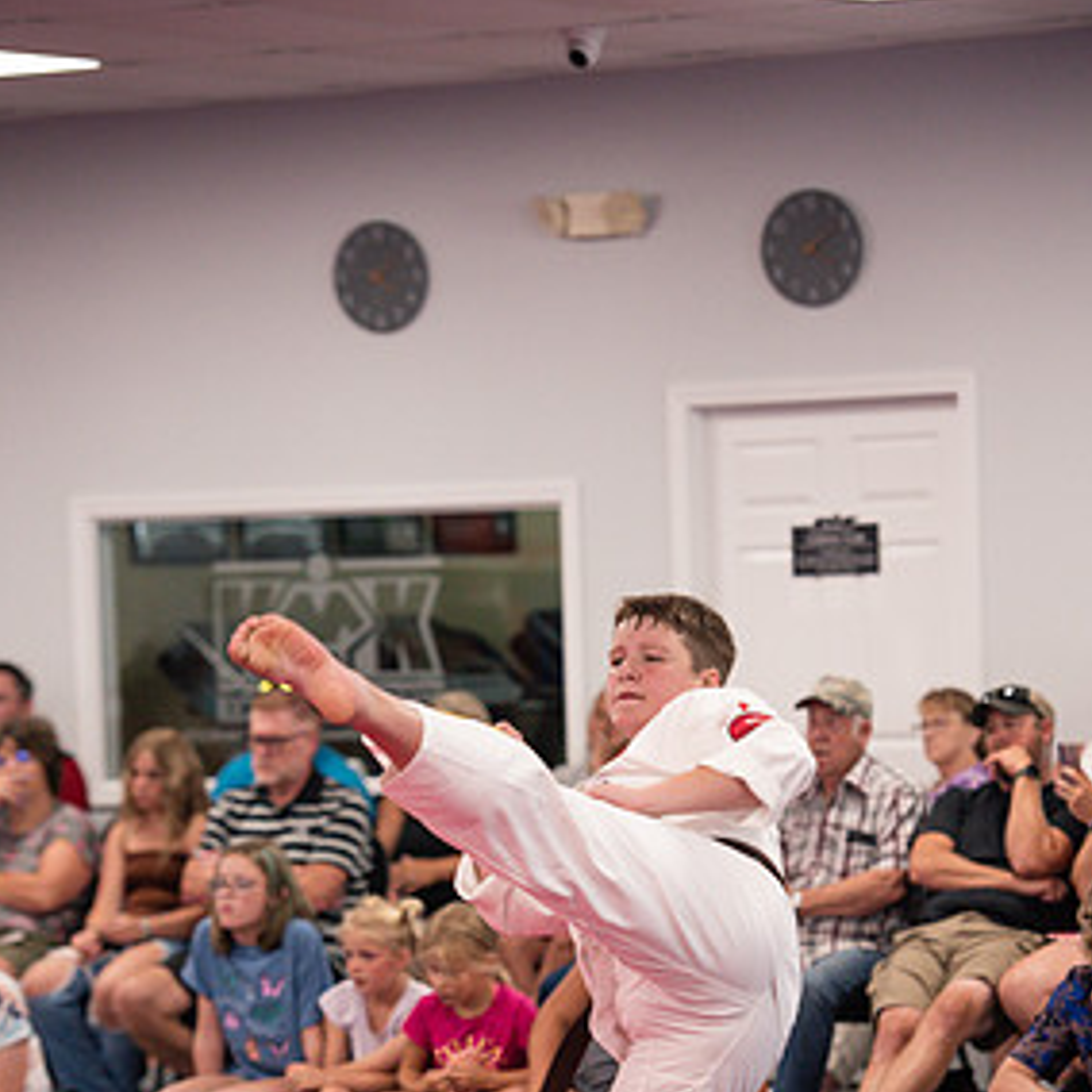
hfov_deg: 10.7
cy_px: 827
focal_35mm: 164
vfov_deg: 10.6
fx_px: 5853
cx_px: 561
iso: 1600
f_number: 2.8
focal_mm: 122
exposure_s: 1/400
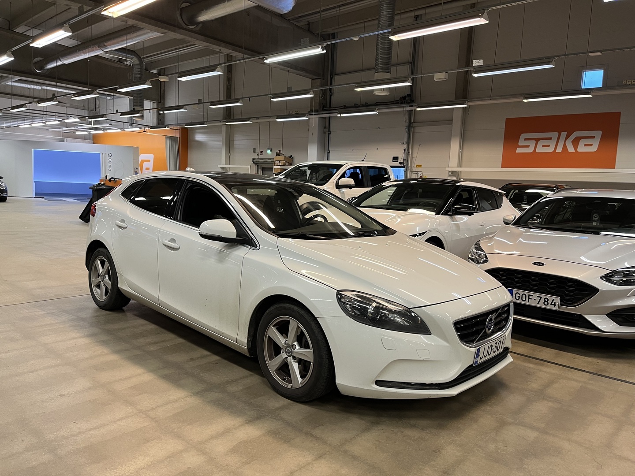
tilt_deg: -7.2
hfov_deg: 67.3
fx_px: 477
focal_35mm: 26
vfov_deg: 53.1
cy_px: 238
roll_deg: -2.4
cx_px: 318
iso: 80
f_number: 1.6
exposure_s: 1/50
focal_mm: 5.1
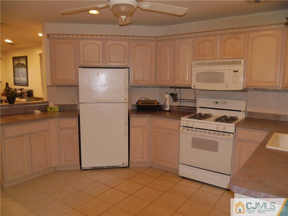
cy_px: 108
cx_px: 144
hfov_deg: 51.3
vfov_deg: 39.7
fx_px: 300
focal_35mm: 36
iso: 800
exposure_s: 1/60
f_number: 4
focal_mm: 18
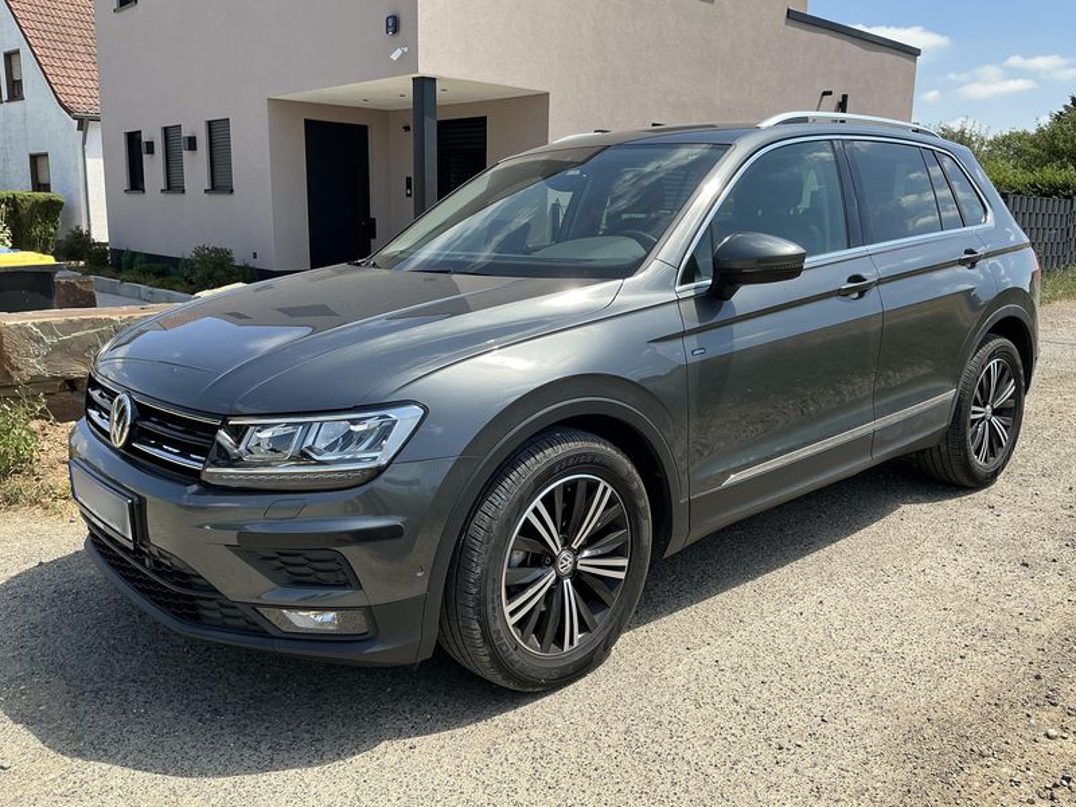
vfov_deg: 49.7
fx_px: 870
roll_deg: -0.7
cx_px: 538
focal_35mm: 28
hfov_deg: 63.4
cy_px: 404
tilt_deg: -12.3
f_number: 1.8
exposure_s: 1/1015
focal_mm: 3
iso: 25
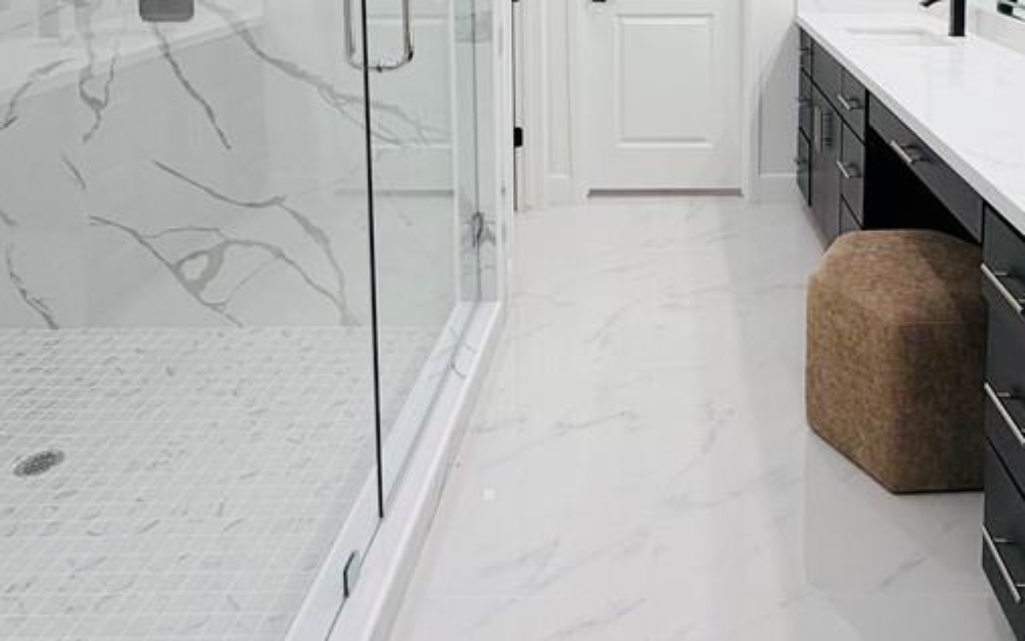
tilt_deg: -4.6
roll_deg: +0.2
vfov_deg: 36.6
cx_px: 673
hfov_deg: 61.5
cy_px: -32
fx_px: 838
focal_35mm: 30
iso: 80
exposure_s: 1/121
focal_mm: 2.22
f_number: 2.2
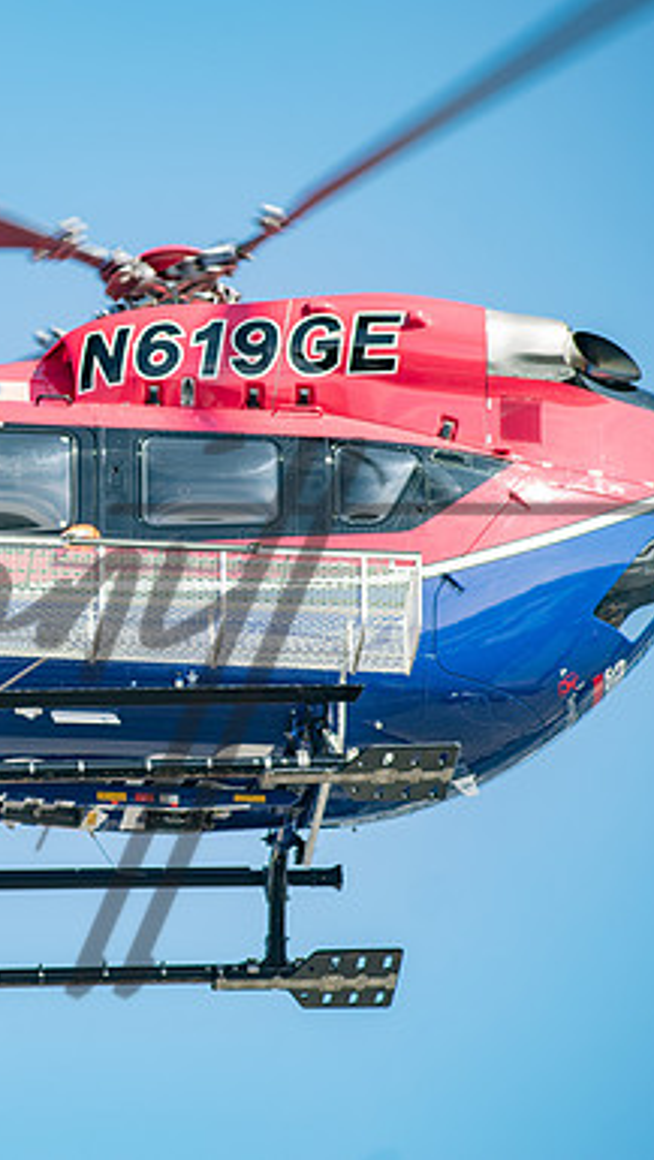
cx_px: -66
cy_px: 580
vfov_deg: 7.3
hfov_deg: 4.1
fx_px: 9111
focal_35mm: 296
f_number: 4.8
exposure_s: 1/320
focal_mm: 125
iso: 100
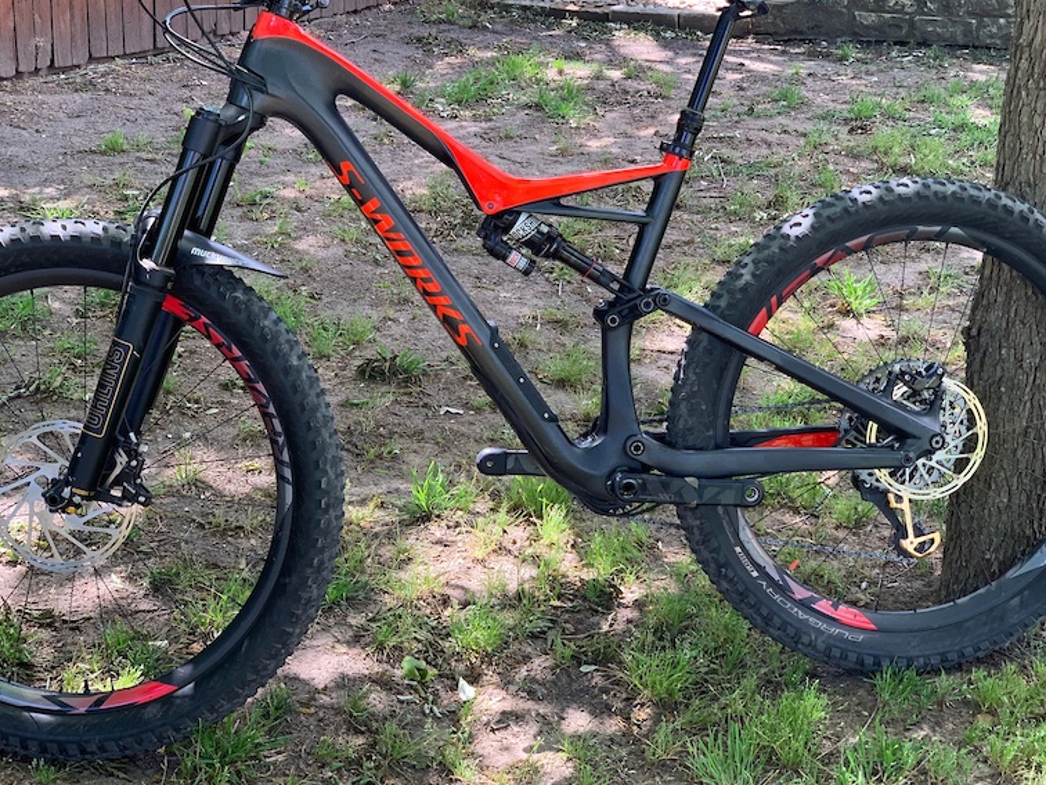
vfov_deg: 26.6
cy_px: 384
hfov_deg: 34.9
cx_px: 527
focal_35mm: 55
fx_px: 1662
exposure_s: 1/122
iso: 50
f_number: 2.4
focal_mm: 6
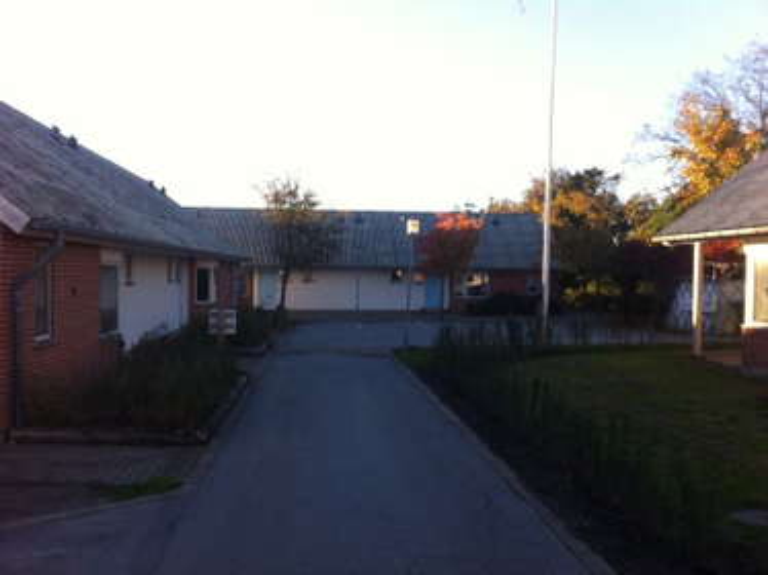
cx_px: 384
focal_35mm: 35
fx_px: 776
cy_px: 288
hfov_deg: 52.7
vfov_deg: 40.7
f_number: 2.8
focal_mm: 3.85
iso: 80
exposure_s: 1/299
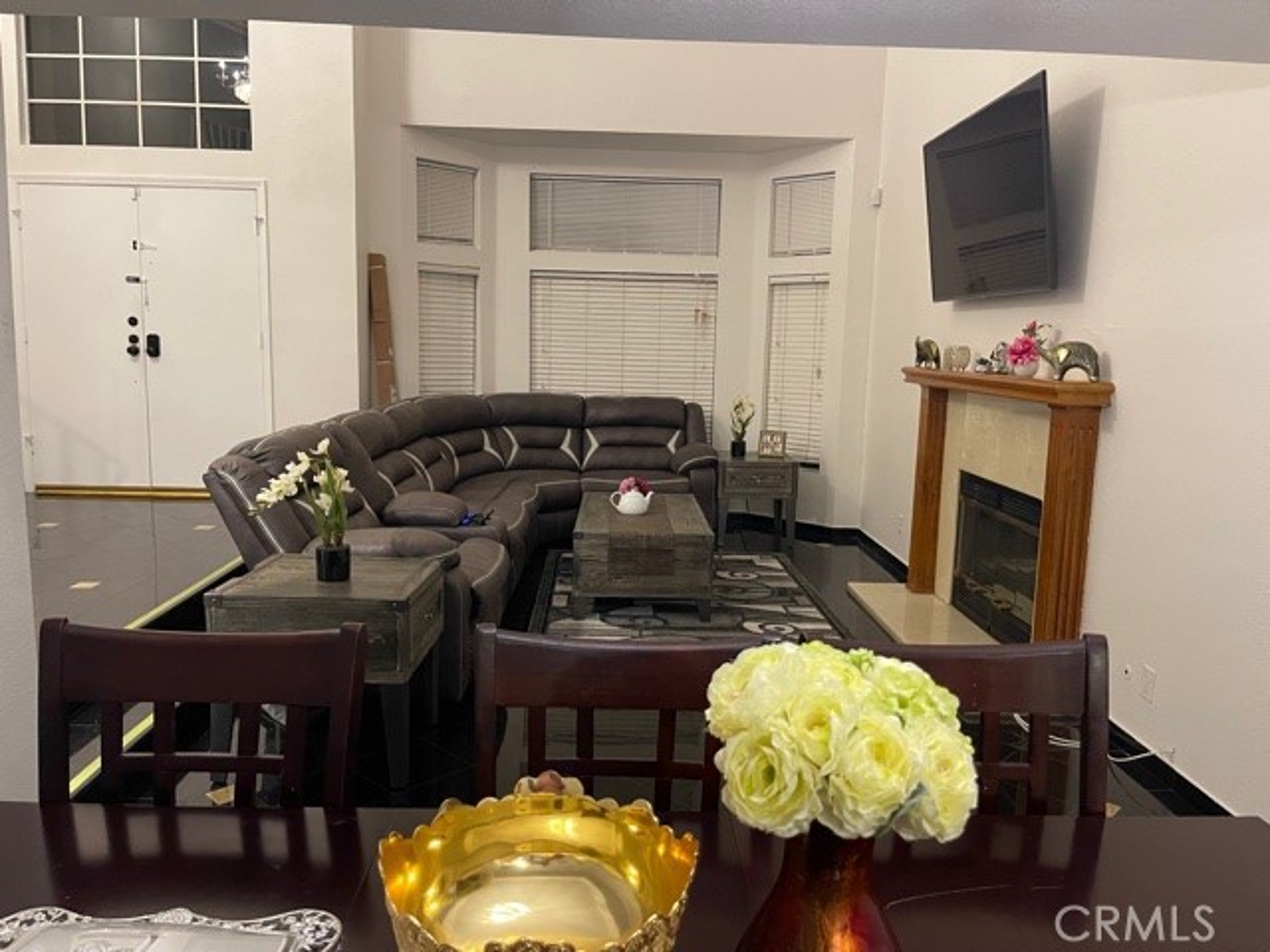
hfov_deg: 67.3
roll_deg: -1.3
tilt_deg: -9.3
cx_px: 635
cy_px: 476
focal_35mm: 26
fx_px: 954
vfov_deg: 53.1
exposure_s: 1/40
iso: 400
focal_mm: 5.1
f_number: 1.6
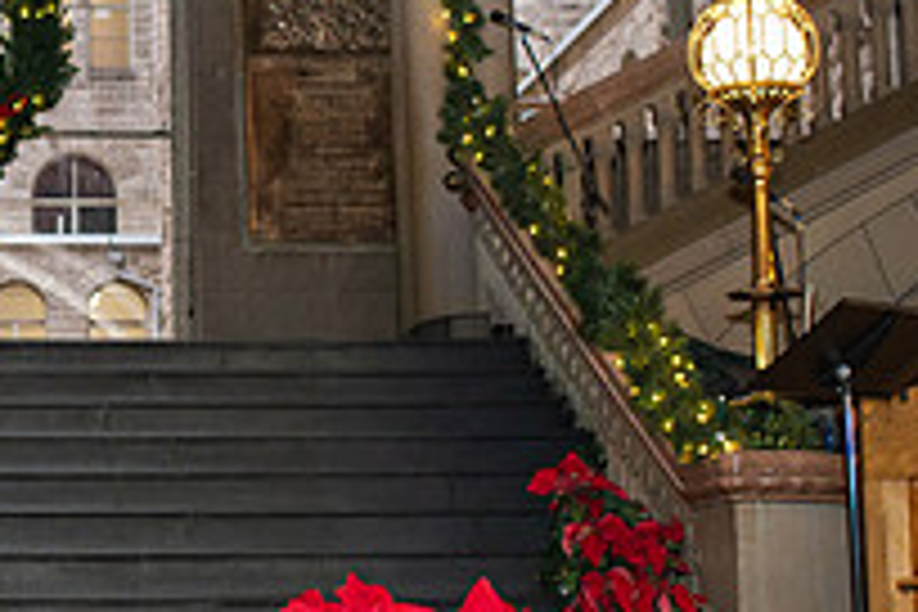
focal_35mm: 103
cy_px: 225
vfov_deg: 13.3
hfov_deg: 19.0
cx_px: -117
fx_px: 2626
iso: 1000
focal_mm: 35
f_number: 3.5
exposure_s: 1/200
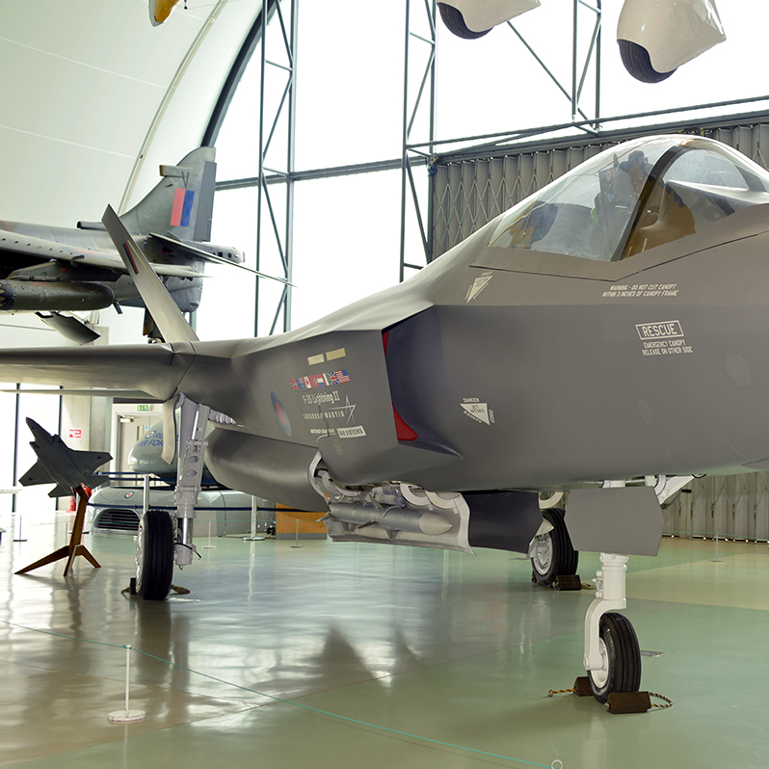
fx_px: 1156
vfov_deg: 36.8
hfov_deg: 36.1
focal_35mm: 46
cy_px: 384
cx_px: 561
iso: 320
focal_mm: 36
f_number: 4.5
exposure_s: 1/60
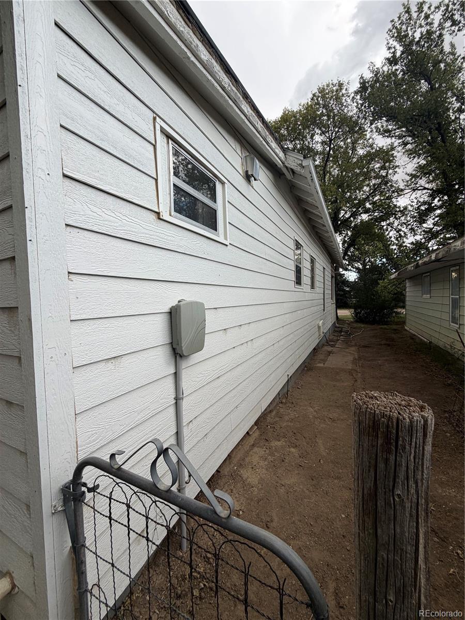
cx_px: 232
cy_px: 310
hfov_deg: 85.7
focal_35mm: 14
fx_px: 251
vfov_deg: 102.1
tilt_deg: -2.9
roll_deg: +1.7
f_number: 2.2
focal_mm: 2.22
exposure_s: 1/121
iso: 50
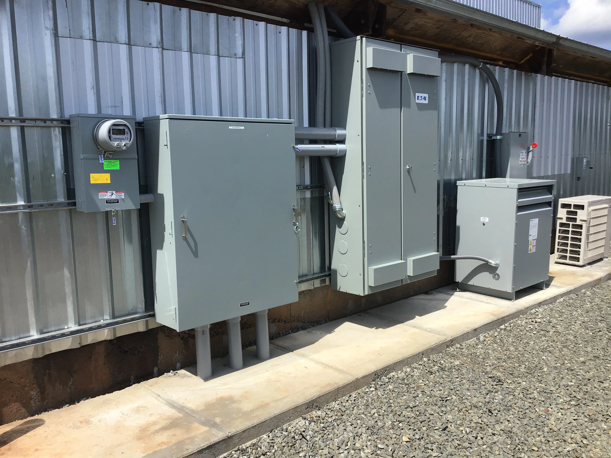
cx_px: 306
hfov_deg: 58.4
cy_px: 229
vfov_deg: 45.4
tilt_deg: -7.7
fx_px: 547
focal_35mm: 31
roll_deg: +0.7
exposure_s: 1/1664
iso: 25
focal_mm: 3.3
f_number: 2.4
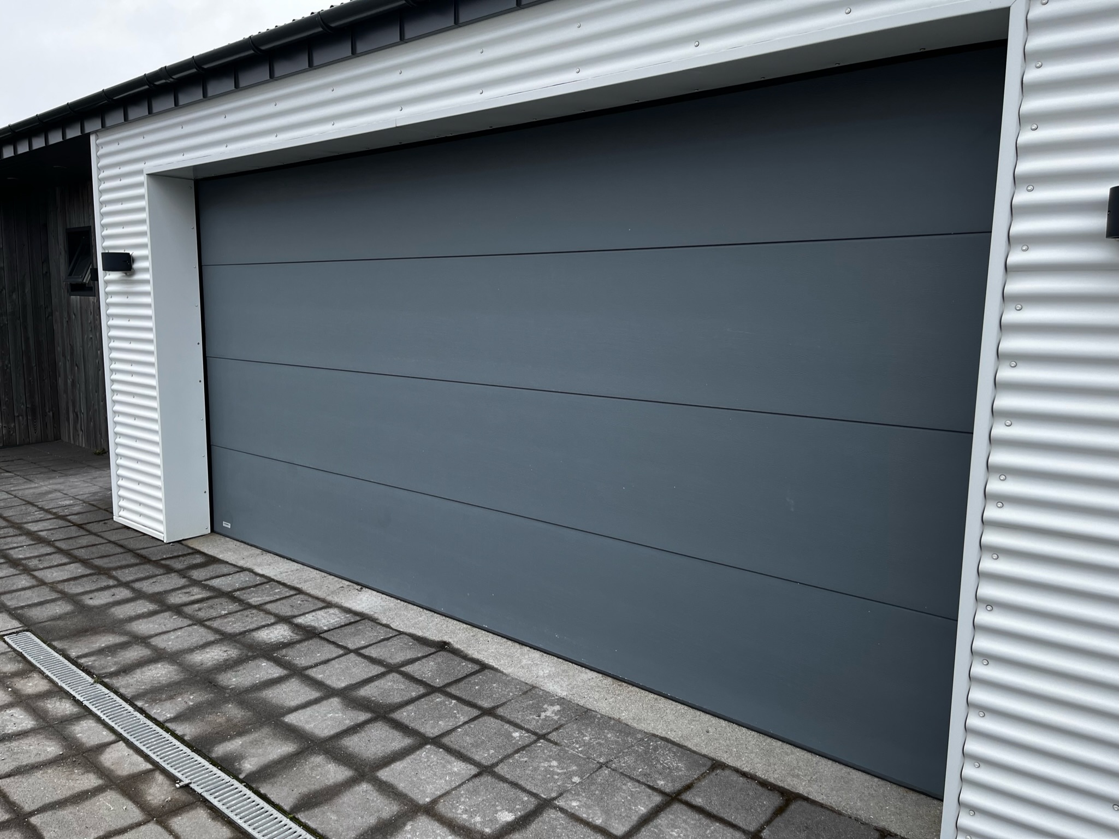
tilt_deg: -7.9
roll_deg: -1.0
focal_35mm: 26
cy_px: 420
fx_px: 840
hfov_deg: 67.3
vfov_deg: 53.0
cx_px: 560
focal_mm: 5.1
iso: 50
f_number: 1.6
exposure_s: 1/772
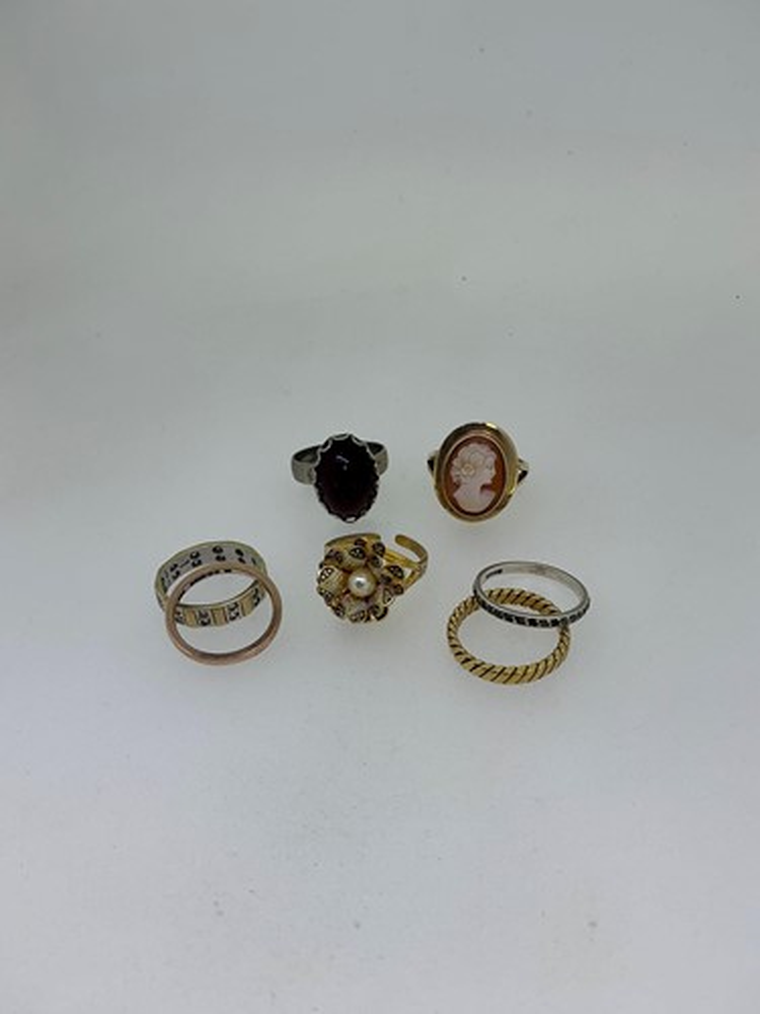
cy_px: 507
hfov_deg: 49.7
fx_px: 820
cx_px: 380
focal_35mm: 28
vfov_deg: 63.4
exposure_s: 1/253
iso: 25
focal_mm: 3
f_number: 1.8
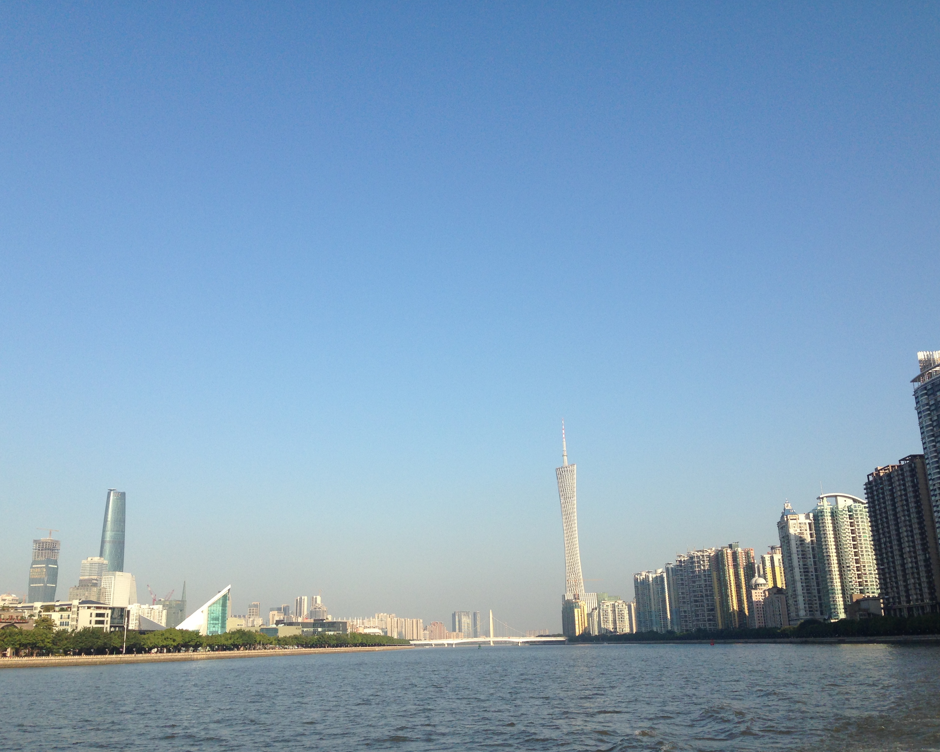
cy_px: 381
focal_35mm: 35
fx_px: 974
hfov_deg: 51.5
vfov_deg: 42.2
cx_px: 464
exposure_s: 1/1466
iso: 50
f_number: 2.4
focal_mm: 4.13
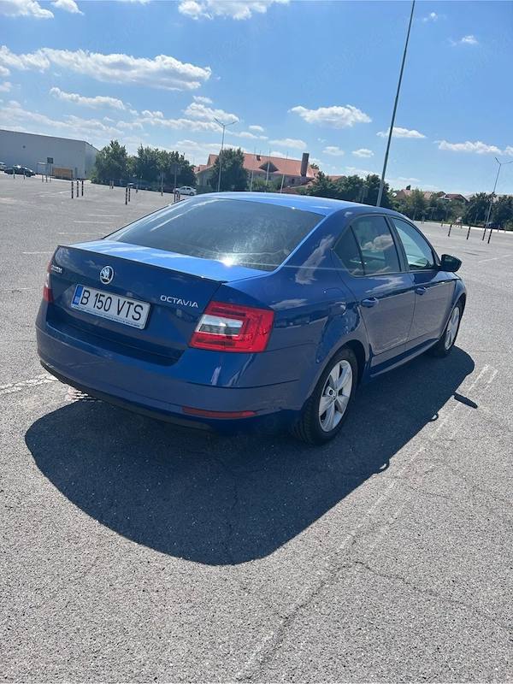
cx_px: 256
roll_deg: -7.9
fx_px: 514
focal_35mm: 26
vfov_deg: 67.3
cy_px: 342
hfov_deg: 53.1
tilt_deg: -16.0
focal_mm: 5.7
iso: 50
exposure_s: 1/5076
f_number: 1.5
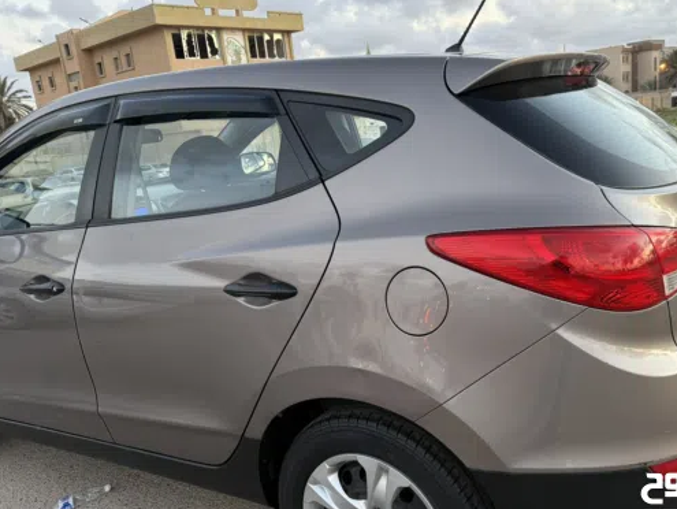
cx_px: 435
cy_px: 263
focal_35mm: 31
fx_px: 607
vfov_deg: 45.5
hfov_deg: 57.4
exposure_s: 1/90
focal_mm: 6.76
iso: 200
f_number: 1.78
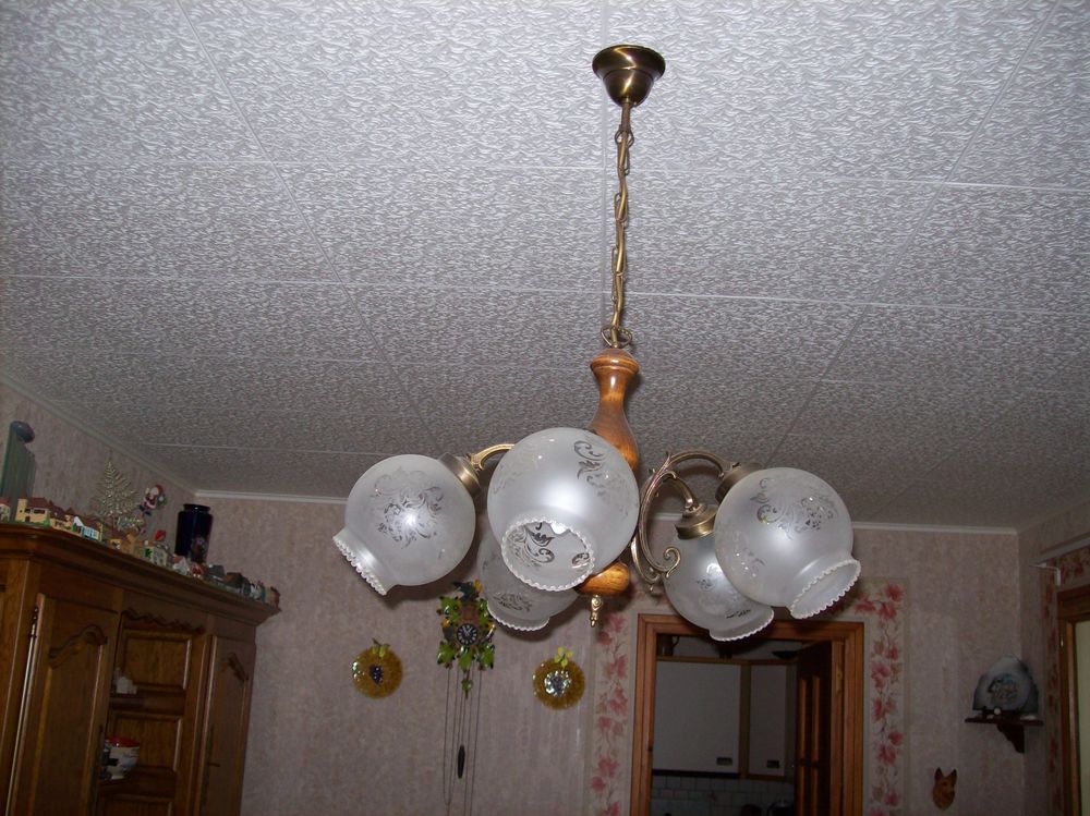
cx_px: 545
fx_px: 1133
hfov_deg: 51.4
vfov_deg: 39.6
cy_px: 408
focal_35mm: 36
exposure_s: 1/64
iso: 80
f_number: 2.7
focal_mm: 6
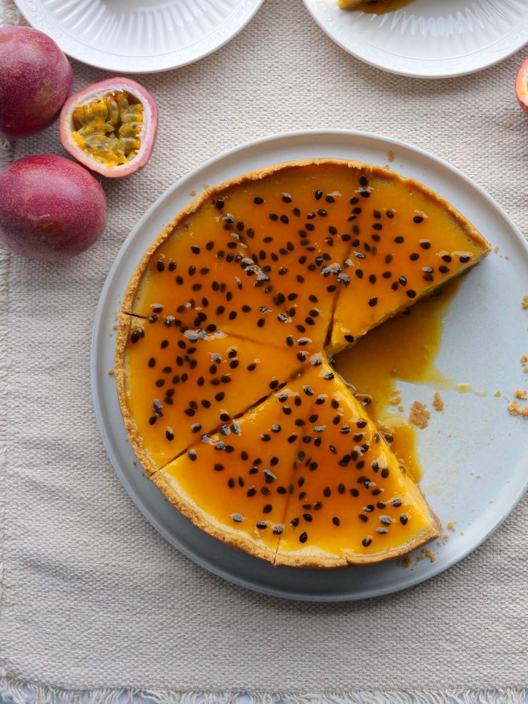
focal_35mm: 62
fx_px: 1261
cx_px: 303
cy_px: 256
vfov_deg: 31.0
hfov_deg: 23.6
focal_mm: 23
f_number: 3.4
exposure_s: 1/60
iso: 250
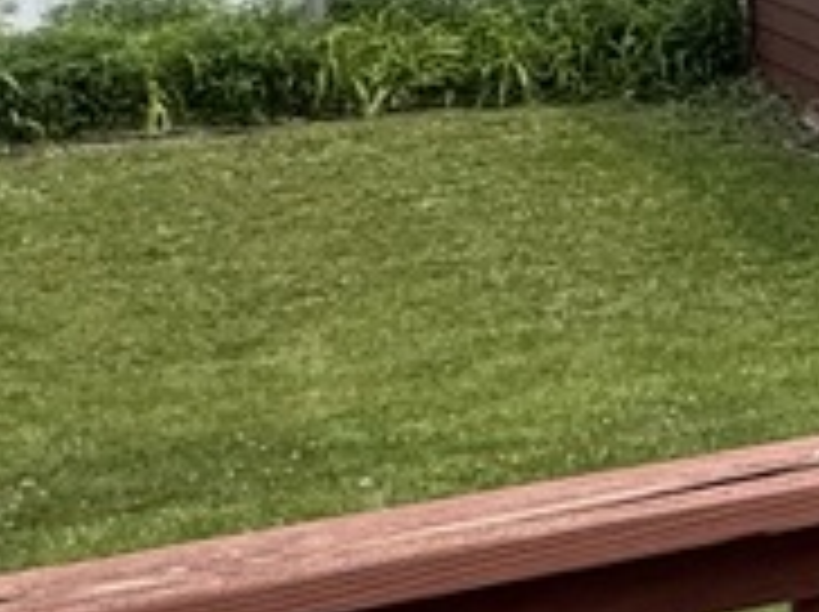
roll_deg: -1.5
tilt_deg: -2.4
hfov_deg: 11.2
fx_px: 2623
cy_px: -243
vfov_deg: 12.8
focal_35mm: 111
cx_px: 2444
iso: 50
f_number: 2.2
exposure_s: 1/1110
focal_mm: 2.22
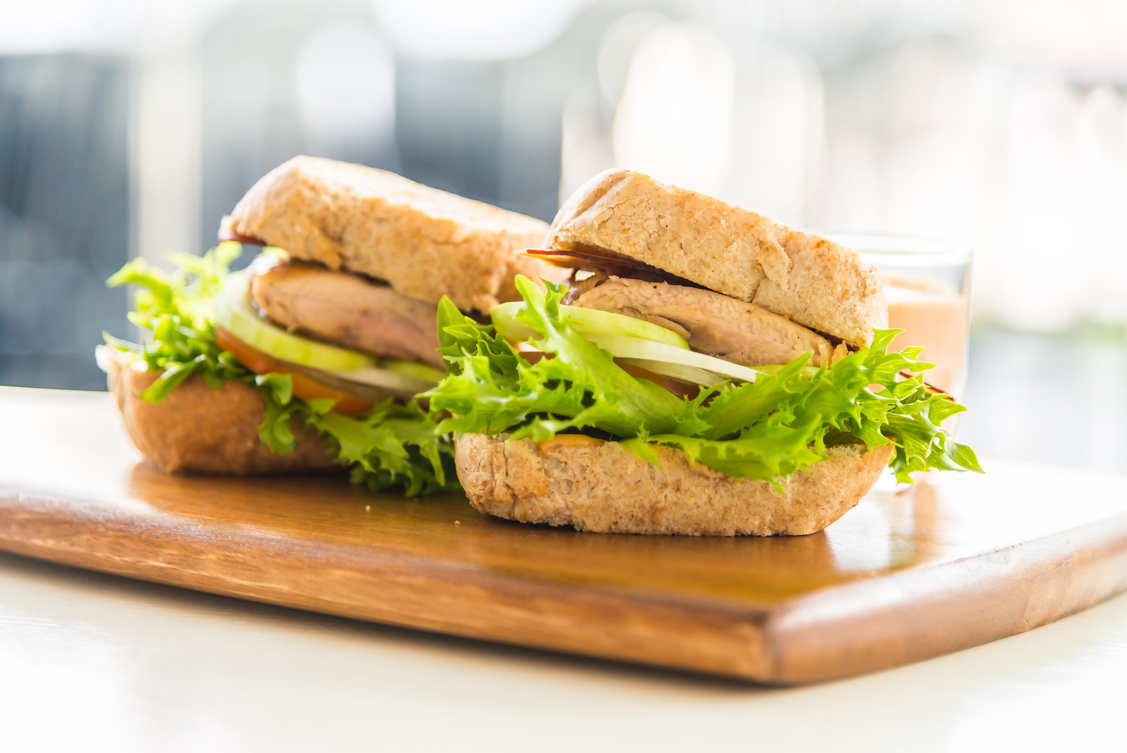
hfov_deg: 17.1
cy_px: 376
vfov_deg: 11.4
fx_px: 3758
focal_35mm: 120
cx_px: 564
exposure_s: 1/100
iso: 200
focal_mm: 120
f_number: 4
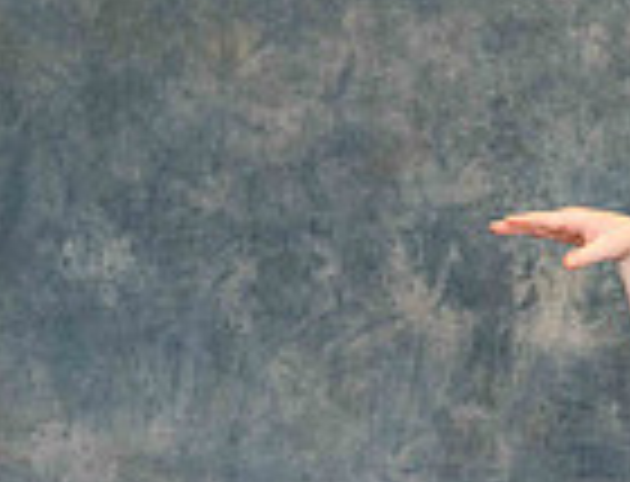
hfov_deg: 5.1
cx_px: 464
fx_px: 7129
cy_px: 996
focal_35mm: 389
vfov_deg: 3.8
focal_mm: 85
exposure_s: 1/160
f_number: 3.2
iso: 2000
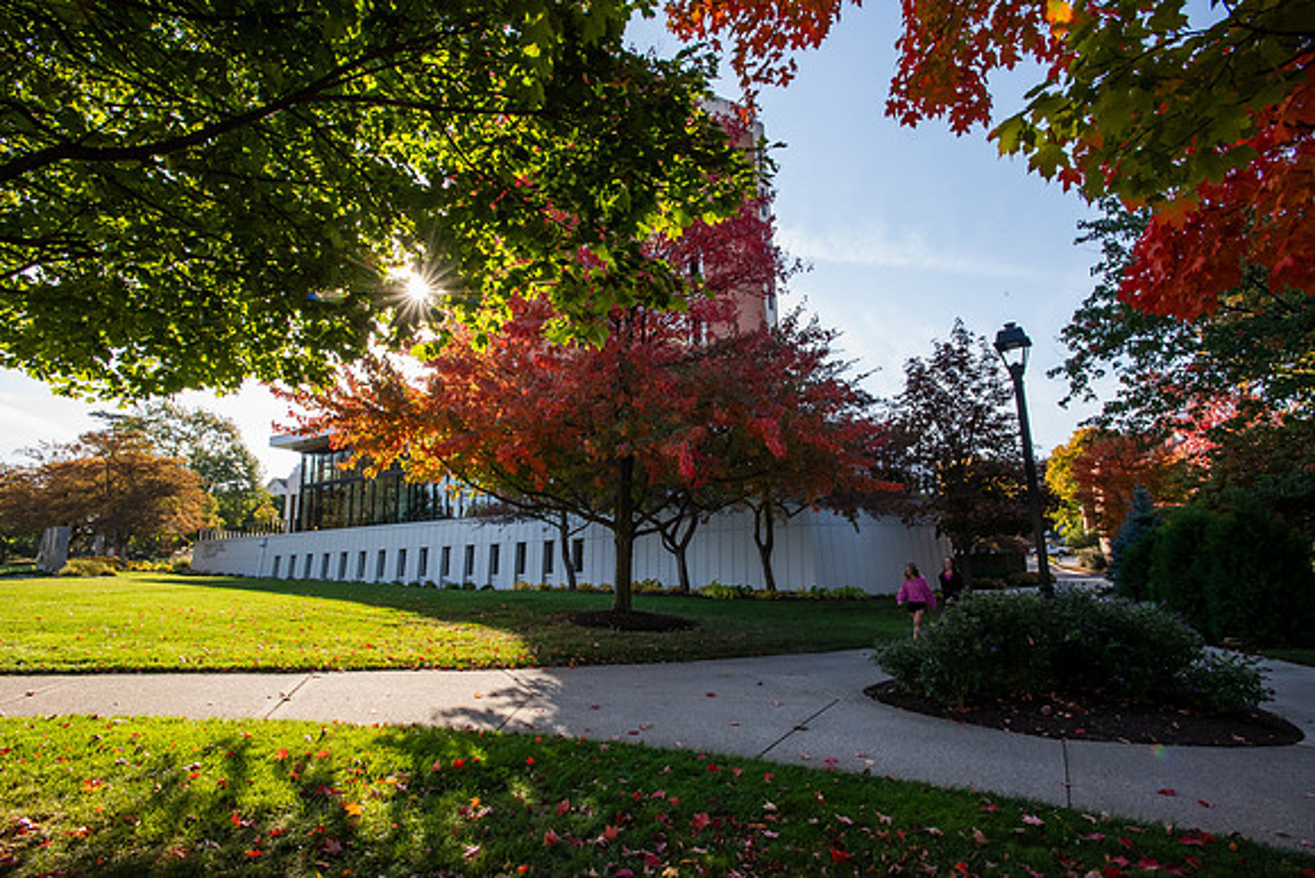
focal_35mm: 19
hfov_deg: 86.9
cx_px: 658
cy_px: 439
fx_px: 694
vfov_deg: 64.6
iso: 800
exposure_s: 1/125
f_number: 18
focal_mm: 19
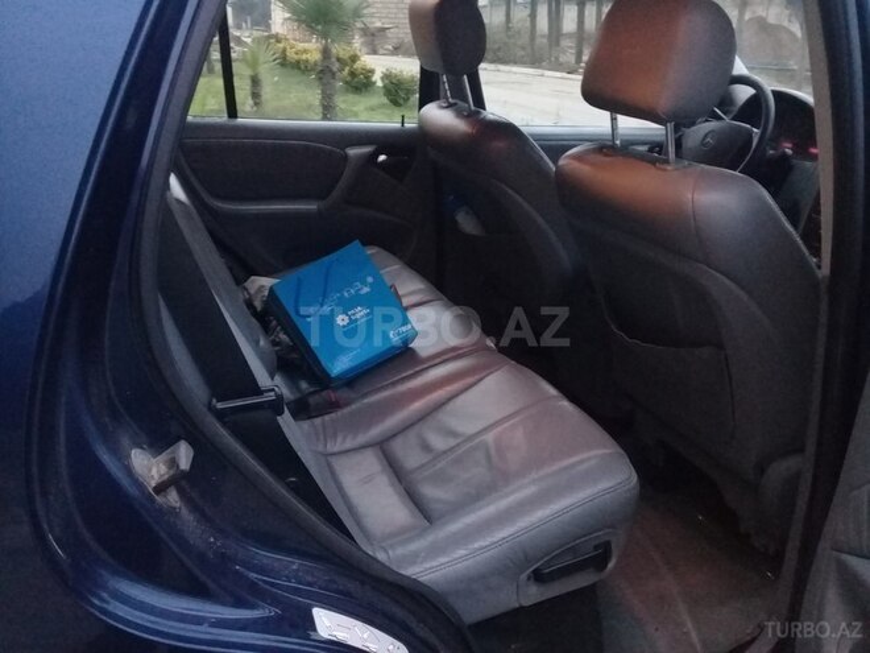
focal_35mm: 31
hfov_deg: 58.4
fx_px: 779
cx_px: 435
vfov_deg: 45.4
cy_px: 326
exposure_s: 1/17
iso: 400
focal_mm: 3.3
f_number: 2.2
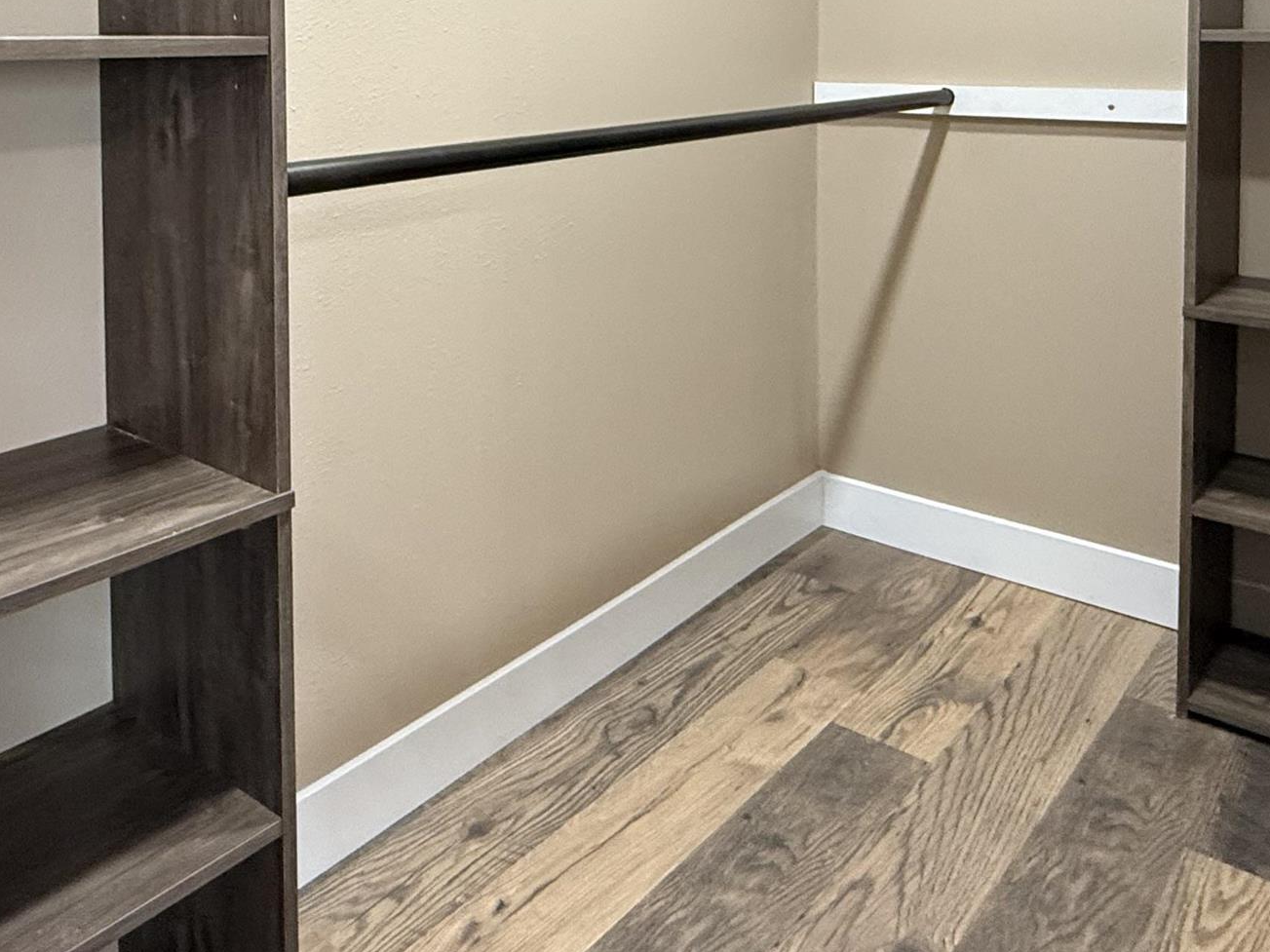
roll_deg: -0.2
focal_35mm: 33
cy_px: 82
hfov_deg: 55.0
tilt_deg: -1.8
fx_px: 1211
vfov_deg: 39.6
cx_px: 513
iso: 250
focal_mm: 2.22
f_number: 2.2
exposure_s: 1/60
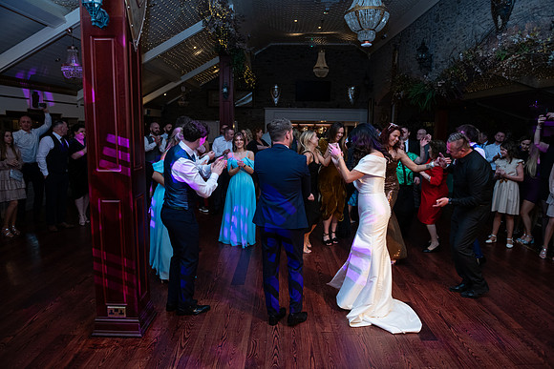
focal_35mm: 24
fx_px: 369
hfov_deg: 73.7
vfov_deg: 53.2
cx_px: 277
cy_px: 184
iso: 640
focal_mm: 24
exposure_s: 1/160
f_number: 3.5
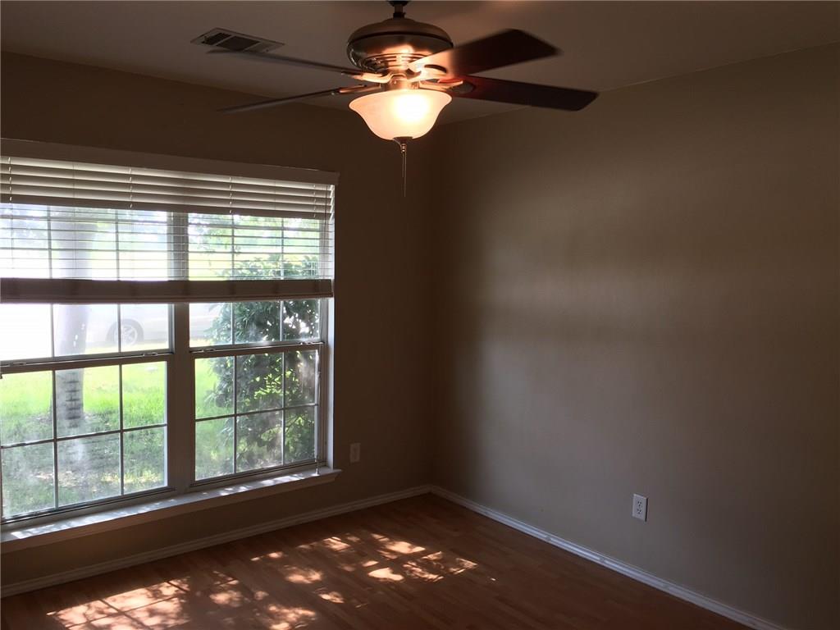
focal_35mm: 29
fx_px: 704
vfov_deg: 48.2
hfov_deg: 61.7
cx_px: 420
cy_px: 315
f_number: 2.2
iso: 25
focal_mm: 4.15
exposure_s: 1/40
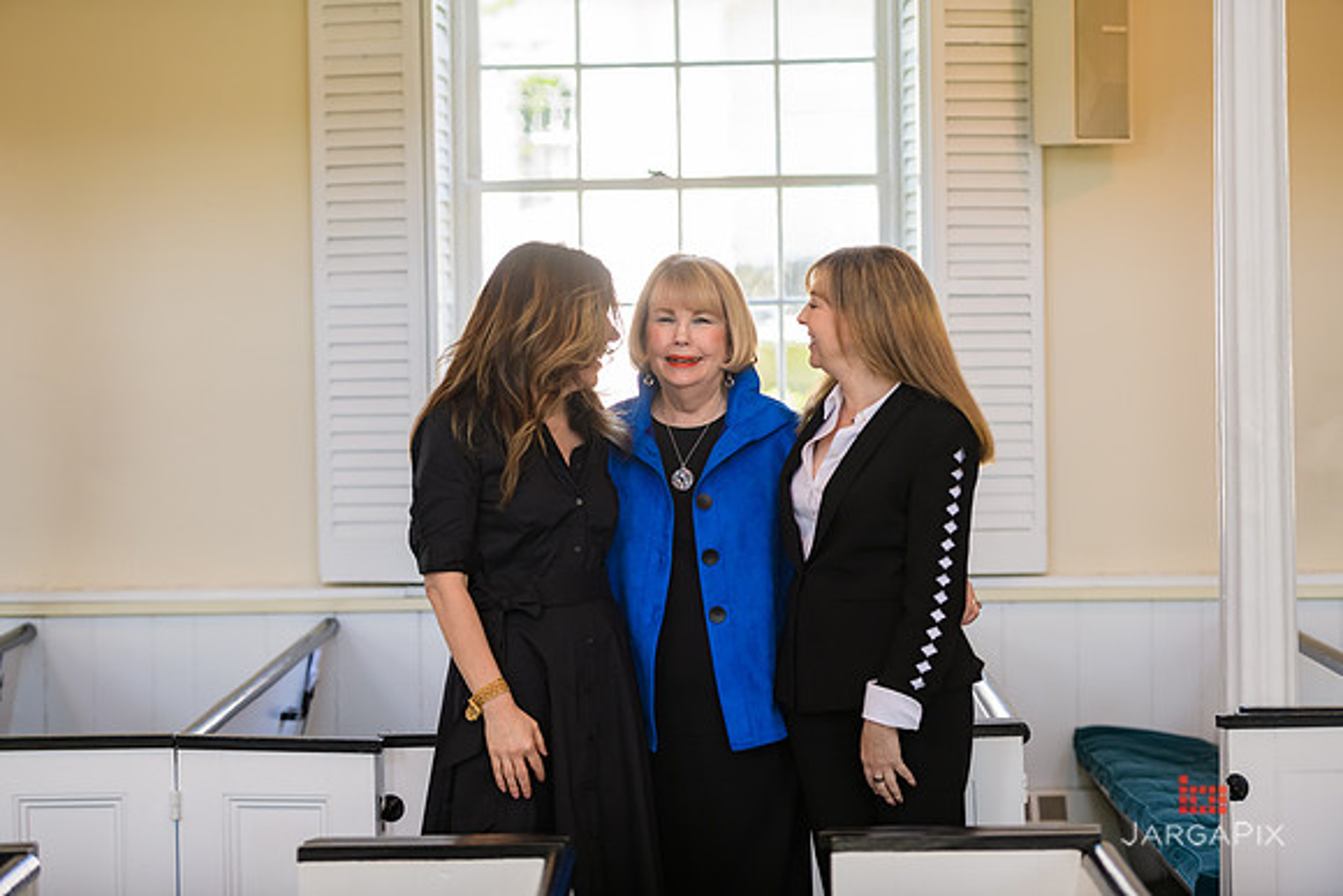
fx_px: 3731
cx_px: 672
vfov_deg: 13.7
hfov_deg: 20.4
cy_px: 448
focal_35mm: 100
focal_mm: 100
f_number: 3.2
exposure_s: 1/125
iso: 400
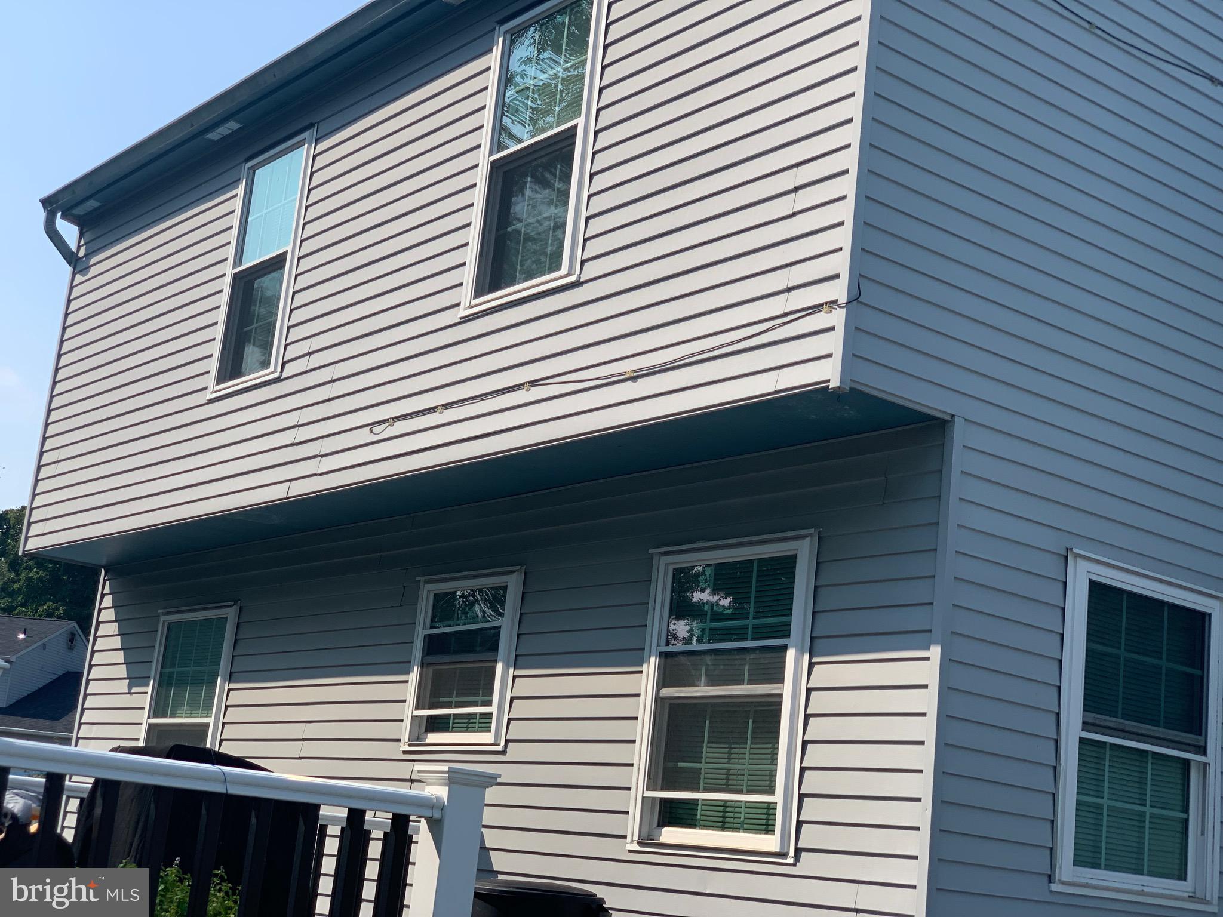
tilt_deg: +14.3
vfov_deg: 28.0
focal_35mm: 52
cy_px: 458
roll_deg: -6.3
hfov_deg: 36.8
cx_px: 612
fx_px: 1837
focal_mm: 6
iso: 16
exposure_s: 1/1199
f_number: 2.4
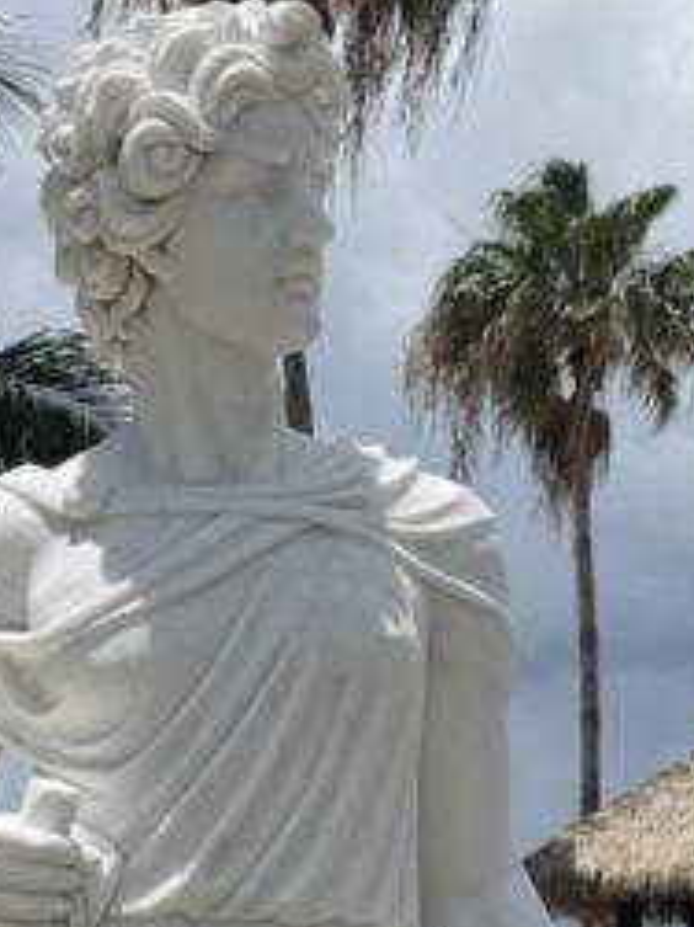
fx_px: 2301
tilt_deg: +0.4
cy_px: 993
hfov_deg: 17.1
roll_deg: -0.2
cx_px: 220
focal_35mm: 86
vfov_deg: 21.7
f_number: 1.78
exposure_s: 1/10309
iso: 80
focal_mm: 6.76
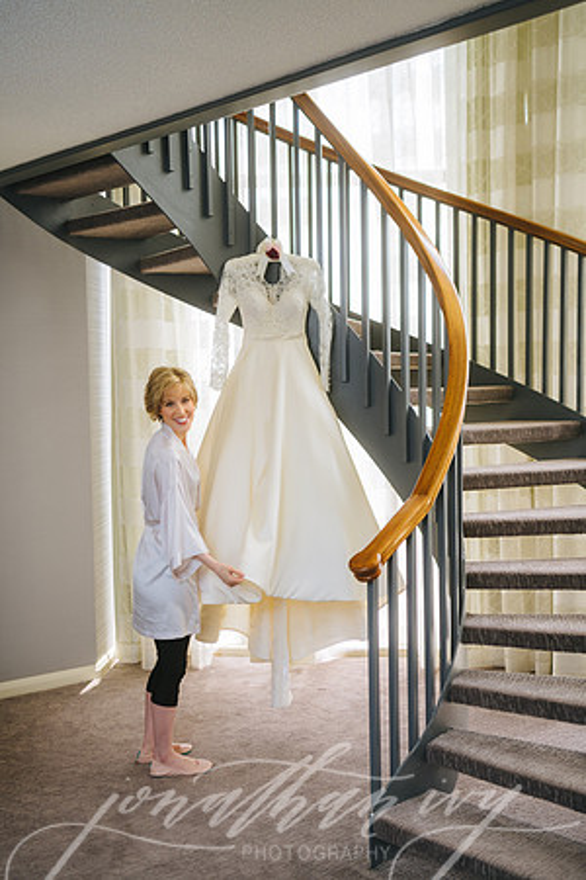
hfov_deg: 29.9
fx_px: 1099
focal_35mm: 45
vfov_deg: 43.6
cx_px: 293
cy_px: 440
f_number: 2.8
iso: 320
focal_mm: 45
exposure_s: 1/200
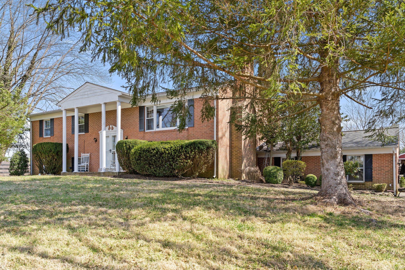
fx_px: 304
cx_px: 202
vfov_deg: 47.9
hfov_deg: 67.4
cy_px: 135
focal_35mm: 27
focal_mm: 27
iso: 400
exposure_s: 1/320
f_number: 8
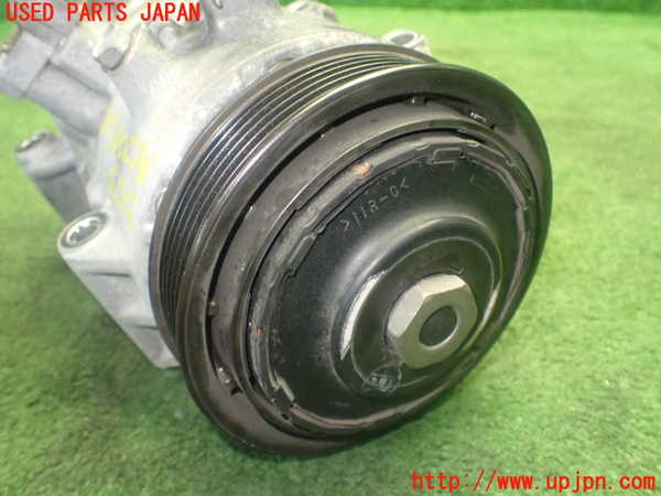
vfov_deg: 46.8
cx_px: 330
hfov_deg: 60.0
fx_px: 573
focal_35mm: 30
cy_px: 248
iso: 800
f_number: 2.3
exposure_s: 1/60
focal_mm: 5.4
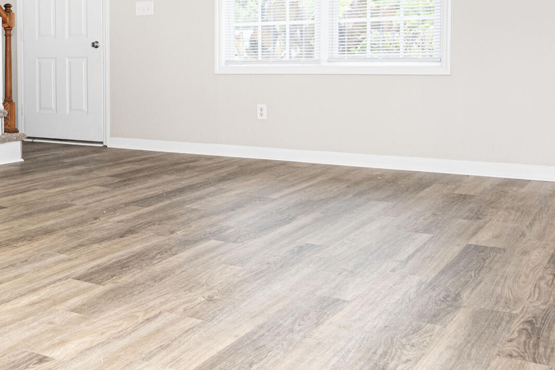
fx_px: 740
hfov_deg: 35.9
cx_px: -32
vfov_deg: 27.7
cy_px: 90
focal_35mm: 48
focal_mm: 17
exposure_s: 1/250
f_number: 4.5
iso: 800
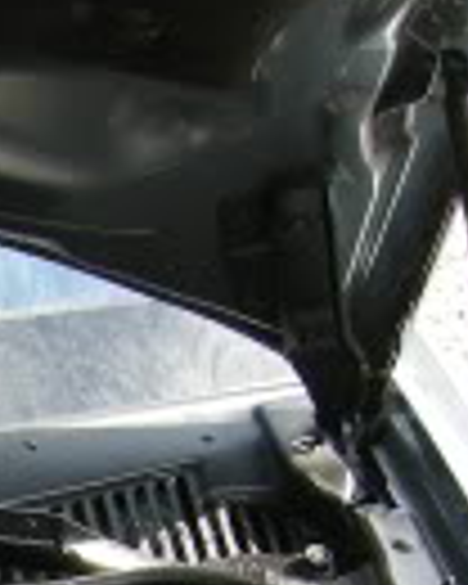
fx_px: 3740
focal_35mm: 216
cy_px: 1107
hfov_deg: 6.7
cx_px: -756
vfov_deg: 8.5
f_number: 3.8
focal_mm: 7.5
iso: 64
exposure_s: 1/87
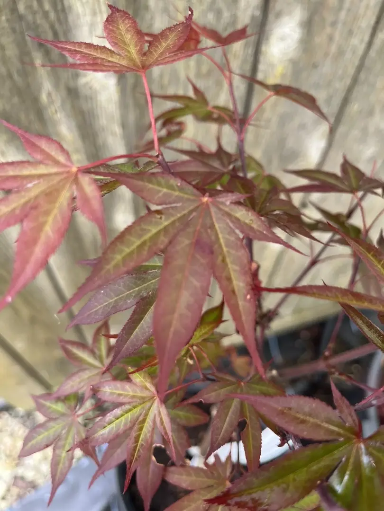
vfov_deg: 67.3
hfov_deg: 53.1
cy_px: 256
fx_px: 385
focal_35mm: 26
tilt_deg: -58.7
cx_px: 192
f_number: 1.6
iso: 100
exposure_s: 1/121
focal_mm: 5.1
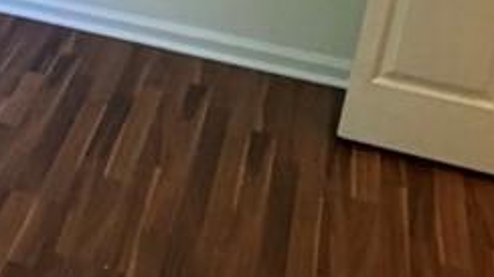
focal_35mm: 100
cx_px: -314
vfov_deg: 11.7
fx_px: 1309
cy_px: -87
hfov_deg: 18.2
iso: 250
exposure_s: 1/60
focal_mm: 2.22
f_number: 2.2
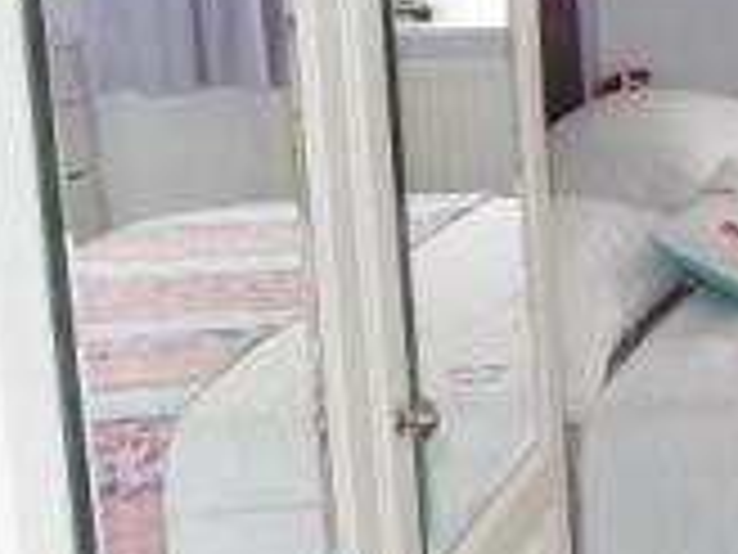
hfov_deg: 19.6
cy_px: -16
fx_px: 1748
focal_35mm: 82
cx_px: 1208
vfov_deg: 17.5
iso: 80
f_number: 3.1
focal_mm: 4
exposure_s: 1/30
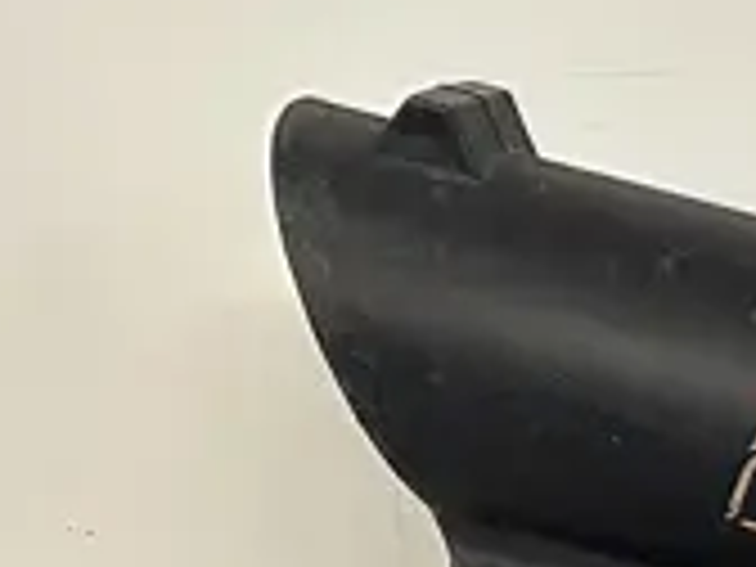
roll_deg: -0.9
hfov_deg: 10.9
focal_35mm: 146
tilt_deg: -23.6
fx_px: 3189
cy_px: 1179
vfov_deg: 9.4
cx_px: 1971
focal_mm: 6.86
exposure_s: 1/100
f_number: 1.78
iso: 200
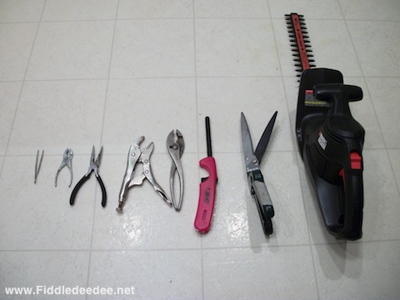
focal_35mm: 35
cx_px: 200
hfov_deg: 52.6
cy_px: 150
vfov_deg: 40.7
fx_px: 404
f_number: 3.1
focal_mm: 6.3
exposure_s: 1/13
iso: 160
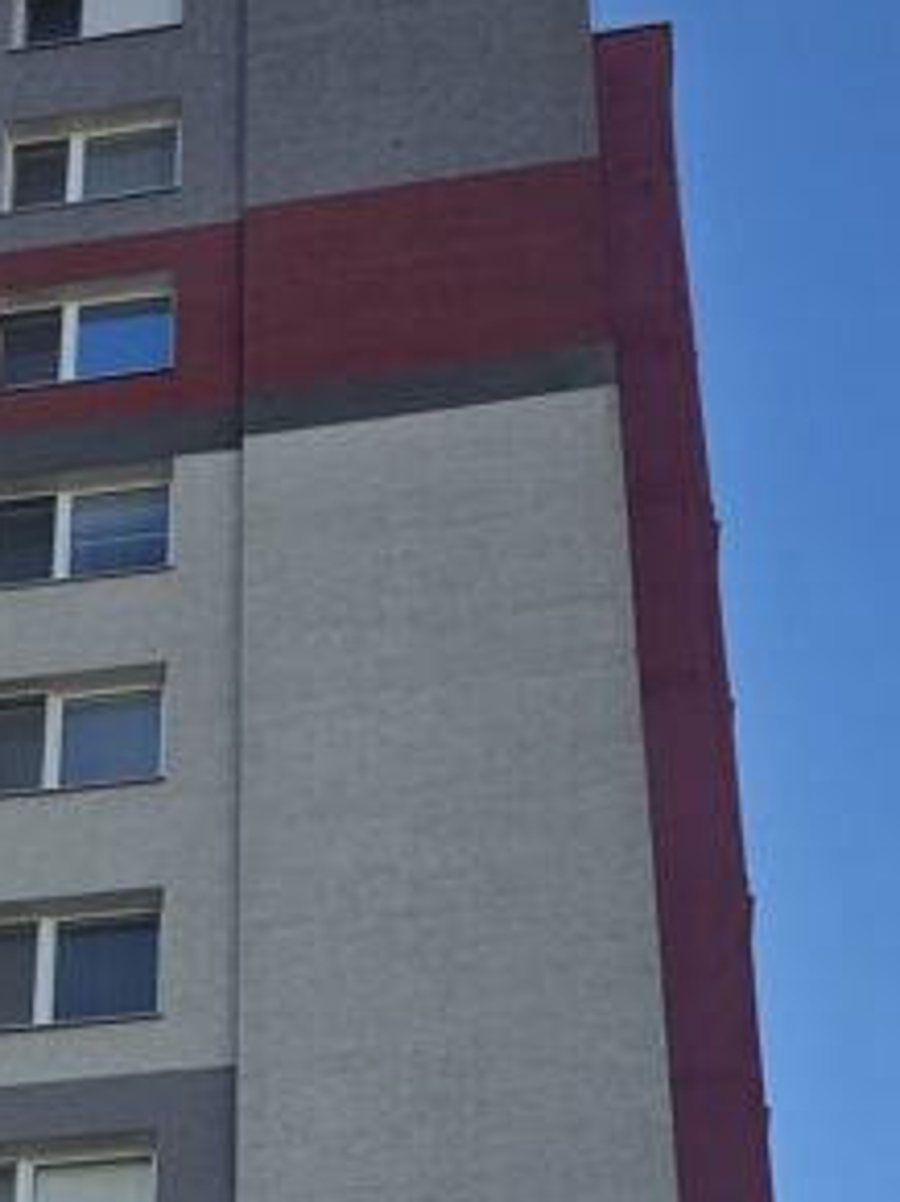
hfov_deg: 18.0
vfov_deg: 20.9
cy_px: 1739
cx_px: 116
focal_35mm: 81
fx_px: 2810
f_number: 1.7
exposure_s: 1/1132
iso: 20
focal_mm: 6.3
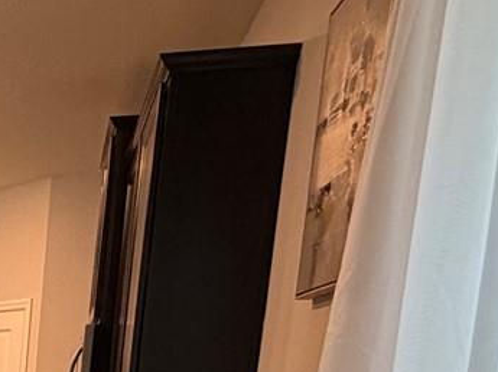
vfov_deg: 19.8
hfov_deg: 23.3
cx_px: -271
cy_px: 541
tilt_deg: -10.3
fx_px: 934
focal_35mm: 65
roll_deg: -1.9
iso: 320
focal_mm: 2.22
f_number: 2.2
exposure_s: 1/60
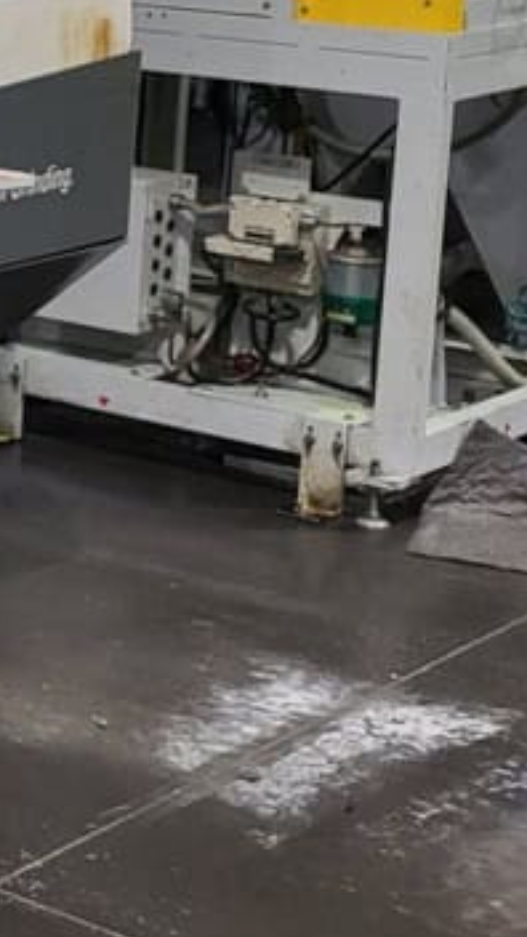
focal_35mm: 103
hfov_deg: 9.0
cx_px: -1171
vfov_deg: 20.3
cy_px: 83
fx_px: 2559
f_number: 1.8
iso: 250
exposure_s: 1/120
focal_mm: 5.4
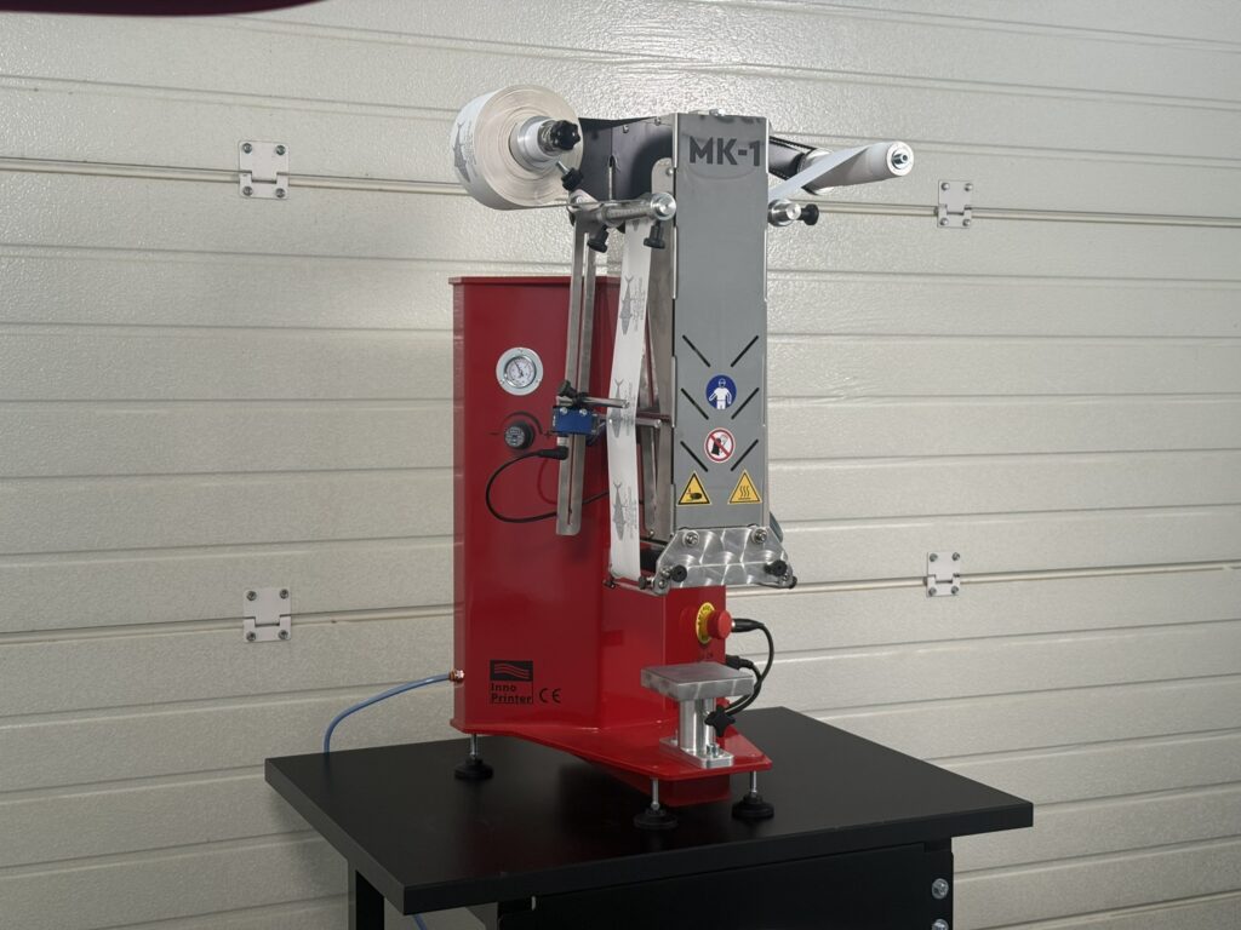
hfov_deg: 39.7
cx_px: 620
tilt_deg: -5.0
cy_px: 465
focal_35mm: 48
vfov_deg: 30.3
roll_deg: -0.8
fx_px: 1721
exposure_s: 1/118
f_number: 1.78
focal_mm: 6.76
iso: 80
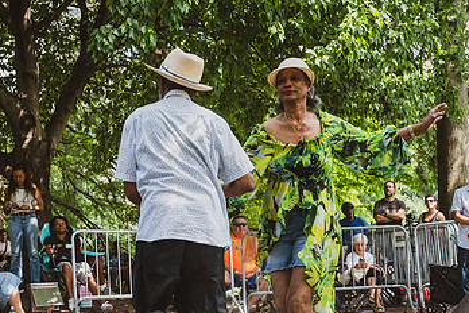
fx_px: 925
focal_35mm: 71
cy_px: 290
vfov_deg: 18.8
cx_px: 234
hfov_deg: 28.5
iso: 640
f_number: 4
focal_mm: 35
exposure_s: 1/1000
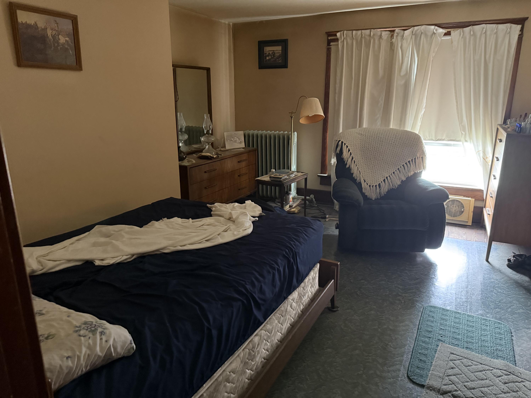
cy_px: 199
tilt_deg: -13.9
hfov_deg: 71.6
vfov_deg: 56.8
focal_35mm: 24
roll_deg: +0.0
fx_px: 368
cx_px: 266
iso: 1000
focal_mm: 6.76
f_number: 1.78
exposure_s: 1/30
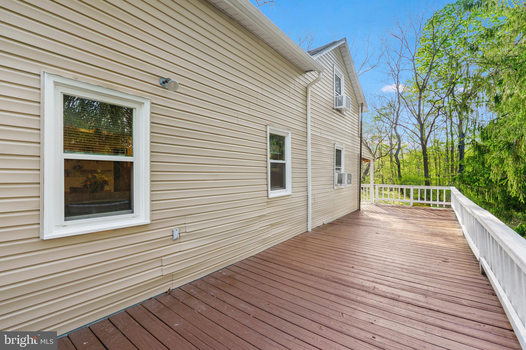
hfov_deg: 96.7
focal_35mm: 16
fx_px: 234
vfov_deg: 73.7
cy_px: 175
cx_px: 263
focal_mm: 16
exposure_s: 1/25
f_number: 8
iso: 640
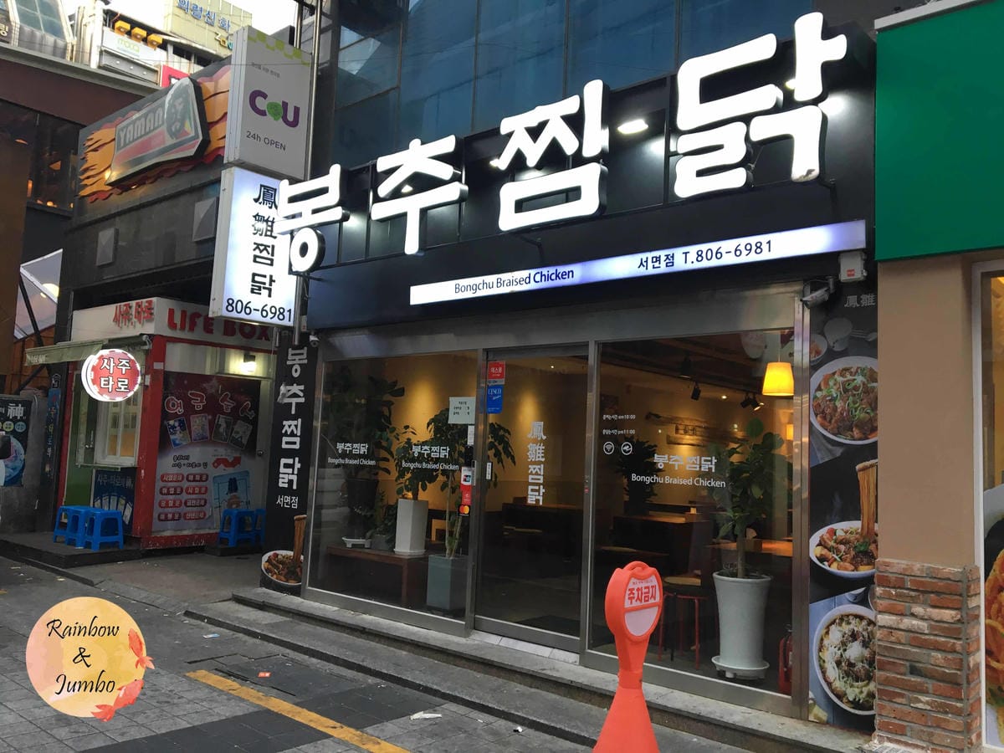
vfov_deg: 48.2
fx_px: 841
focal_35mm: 29
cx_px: 502
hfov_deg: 61.7
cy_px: 376
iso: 25
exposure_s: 1/30
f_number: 2.2
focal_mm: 4.15
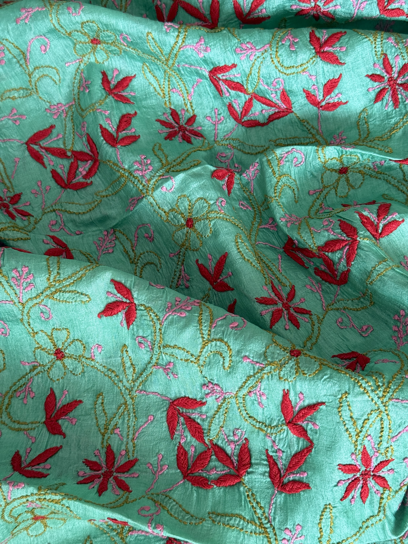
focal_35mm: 48
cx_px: 204
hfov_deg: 30.3
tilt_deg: -70.8
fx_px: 754
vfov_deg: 39.7
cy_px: 272
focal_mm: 6.76
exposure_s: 1/55
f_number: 1.78
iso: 250
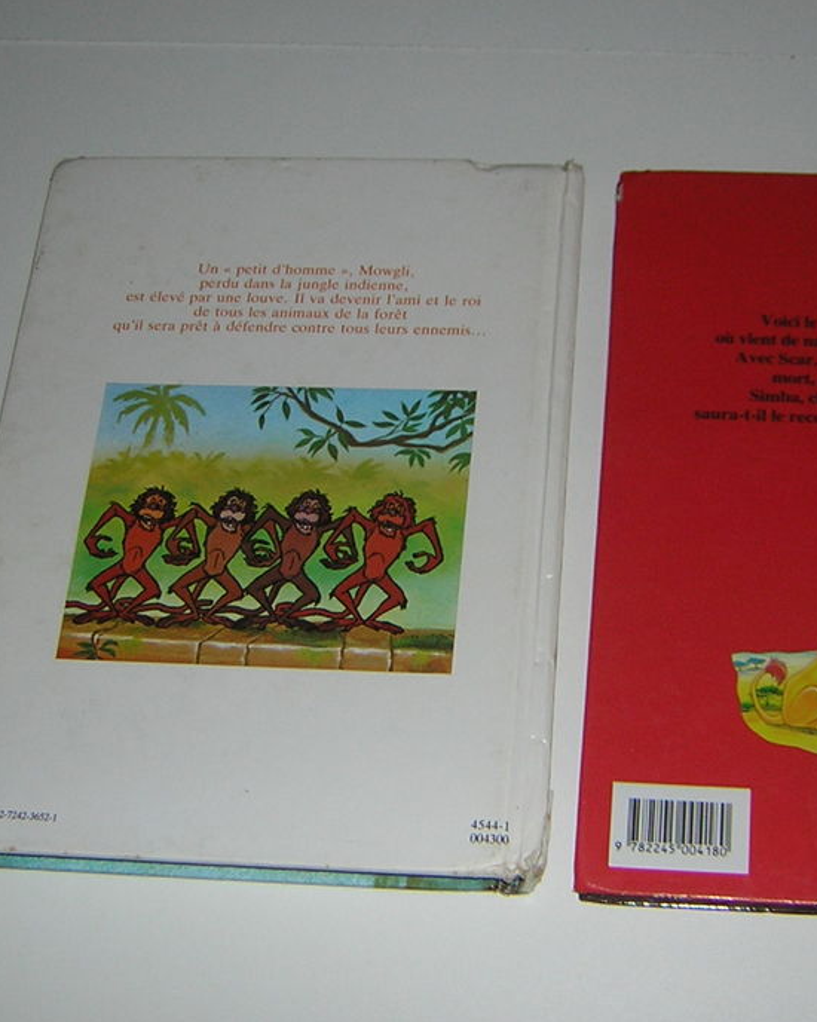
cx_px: 523
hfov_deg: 24.9
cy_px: 480
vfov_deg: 31.0
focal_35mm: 61
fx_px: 1845
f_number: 2.8
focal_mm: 5.6
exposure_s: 1/60.1
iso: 50
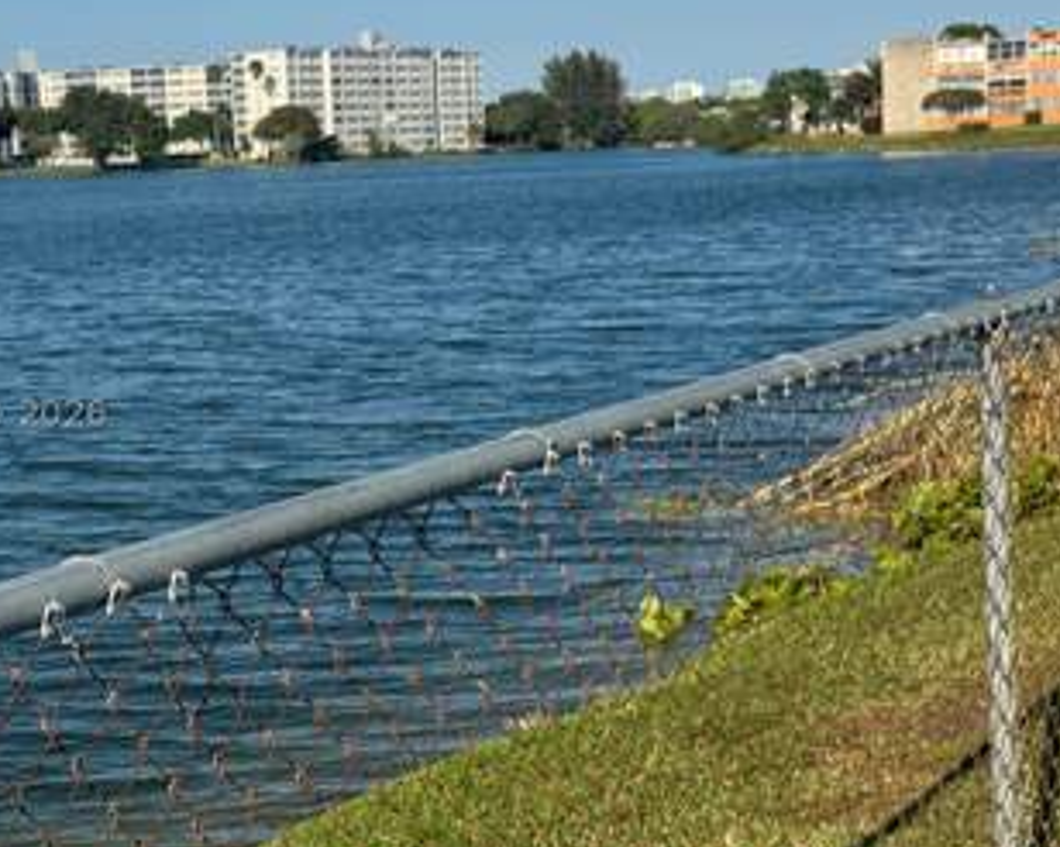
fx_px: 2289
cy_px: 413
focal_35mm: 73
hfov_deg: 26.0
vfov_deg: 21.0
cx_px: 423
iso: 64
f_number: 1.78
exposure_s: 1/5376
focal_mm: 6.76
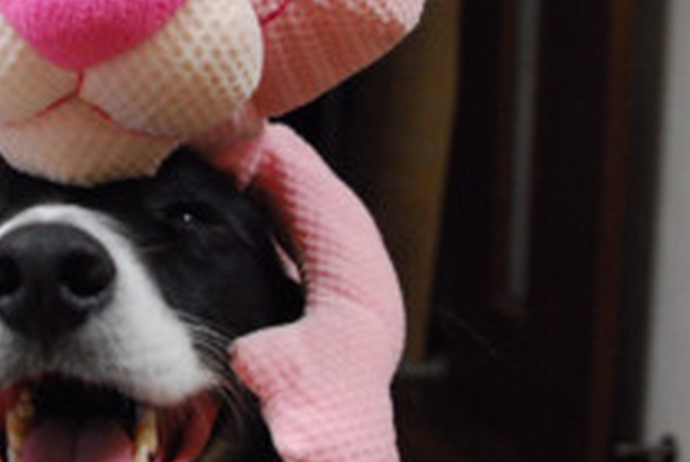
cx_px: 155
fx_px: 1363
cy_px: 205
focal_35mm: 71
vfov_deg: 19.2
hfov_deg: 27.9
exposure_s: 1/20
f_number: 4
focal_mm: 22
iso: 1600
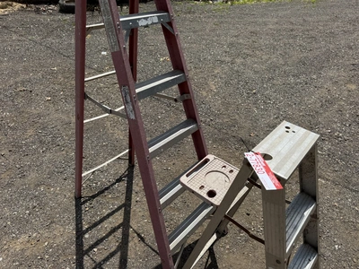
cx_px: 180
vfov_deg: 56.8
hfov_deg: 71.6
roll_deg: -1.1
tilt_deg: -31.1
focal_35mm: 24
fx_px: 249
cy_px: 134
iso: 80
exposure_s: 1/6173
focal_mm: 6.76
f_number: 1.78
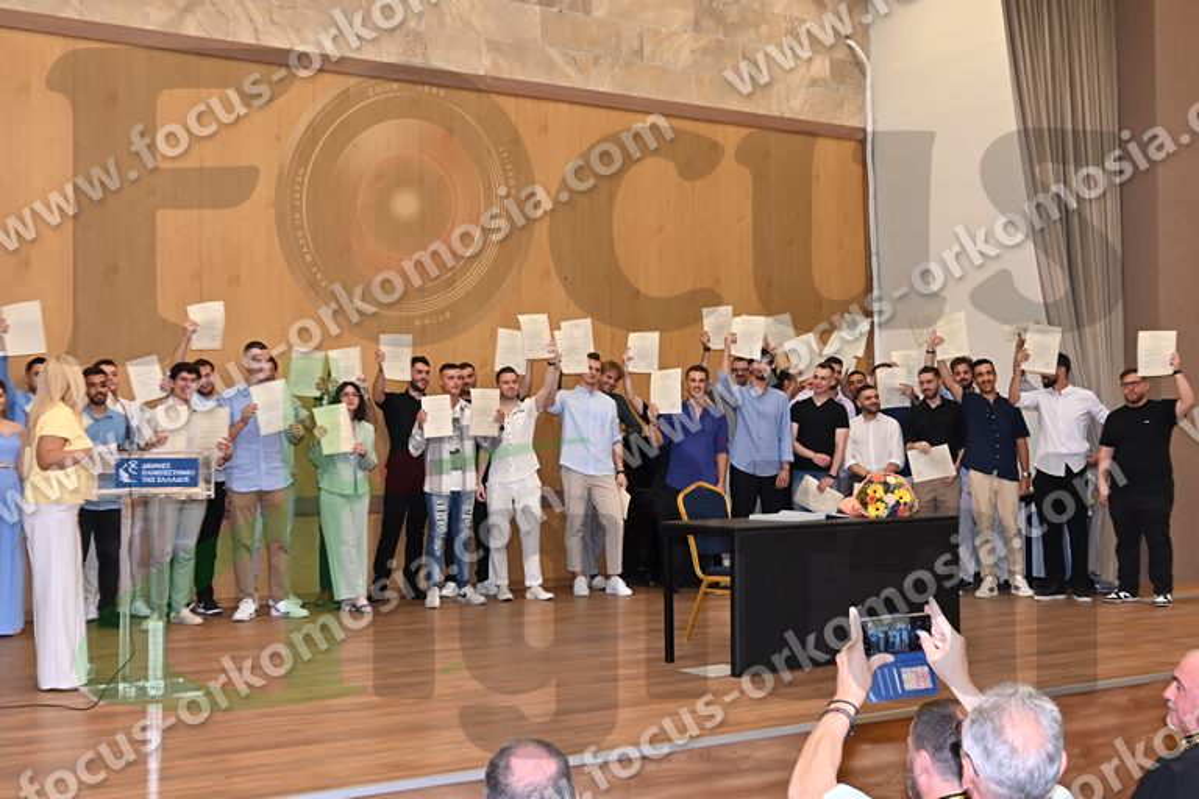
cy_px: 400
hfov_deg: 42.7
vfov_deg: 29.2
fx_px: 1532
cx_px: 600
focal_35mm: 46
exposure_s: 1/100
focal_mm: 31
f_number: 6.3
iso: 1000
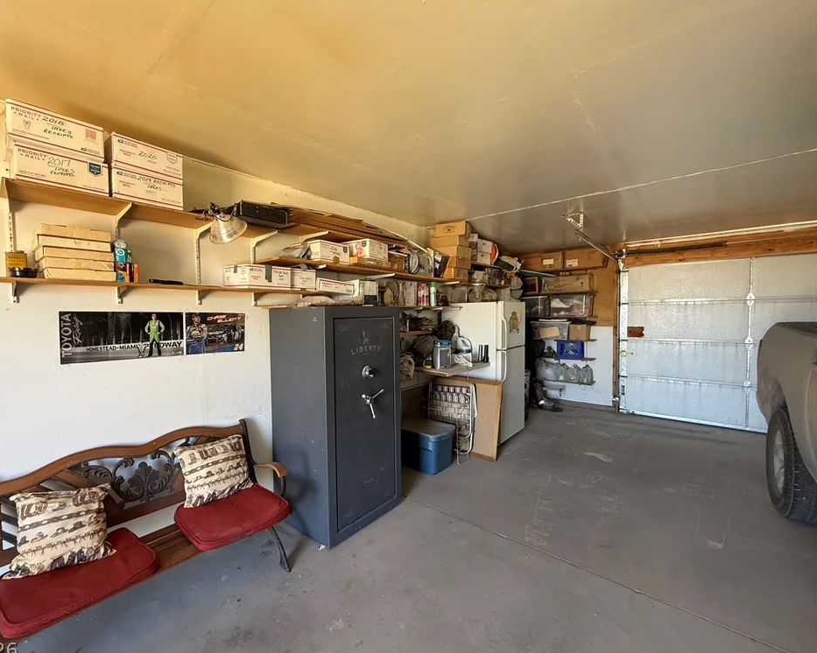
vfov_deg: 84.0
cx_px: 370
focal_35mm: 15
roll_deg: +0.6
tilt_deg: -1.6
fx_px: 363
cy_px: 328
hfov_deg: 96.5
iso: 250
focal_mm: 2.22
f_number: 2.2
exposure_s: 1/99
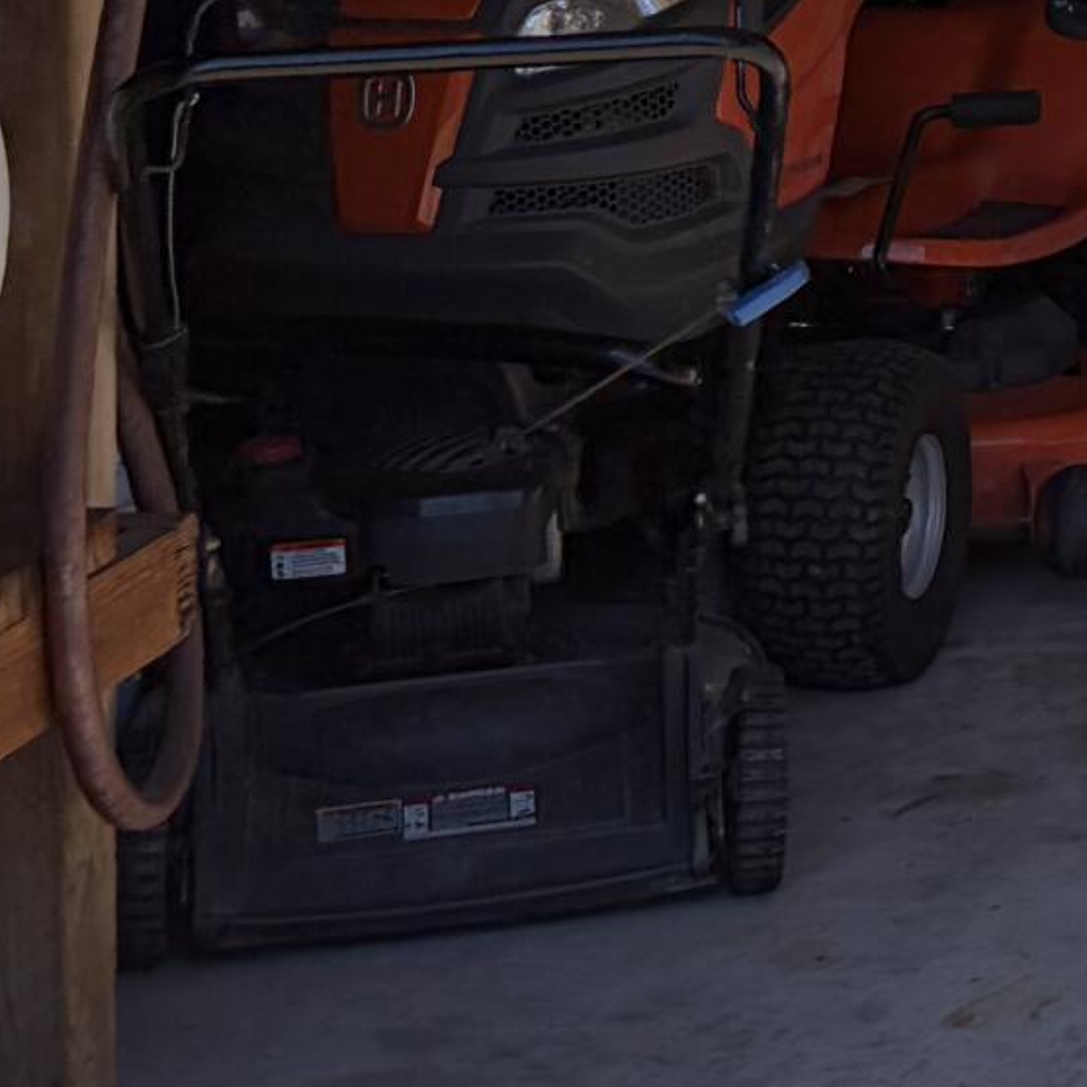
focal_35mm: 124
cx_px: 2184
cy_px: -524
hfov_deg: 12.4
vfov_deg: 13.3
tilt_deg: -3.7
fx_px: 4405
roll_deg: -1.5
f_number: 1.6
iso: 50
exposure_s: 1/1517
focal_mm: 5.96
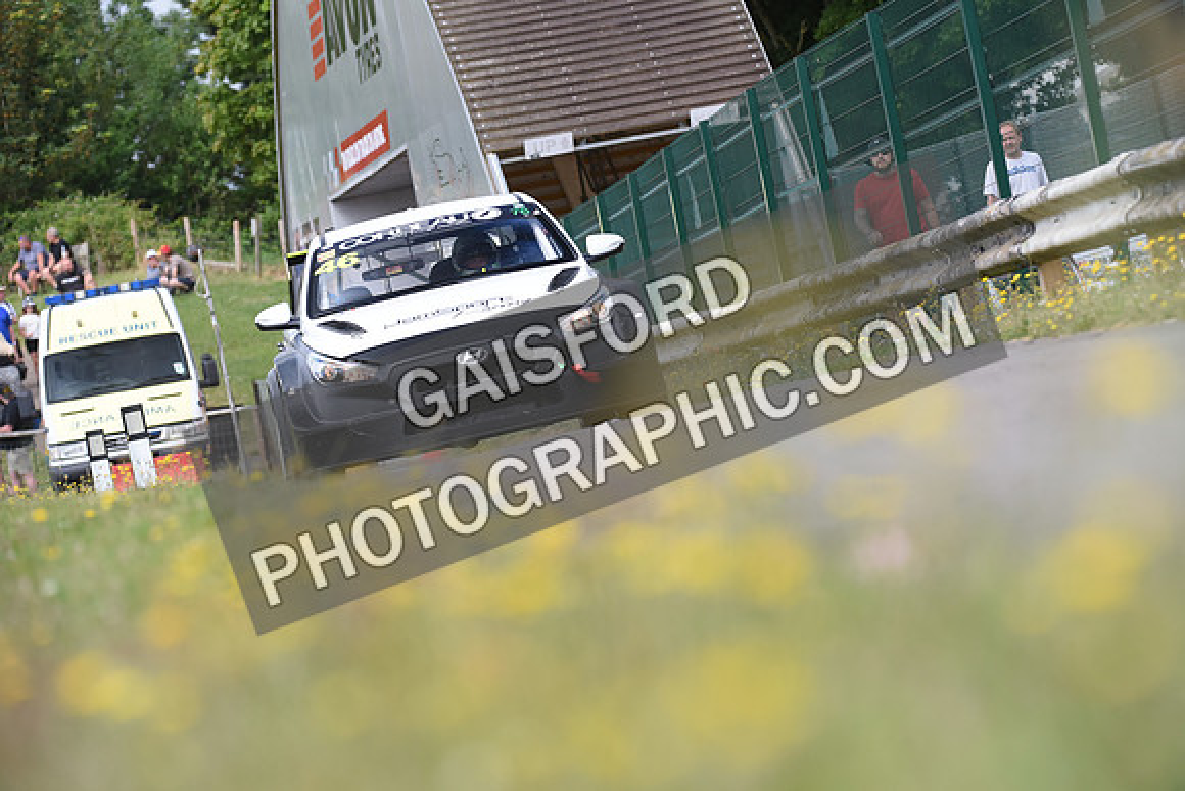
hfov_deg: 10.3
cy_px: 396
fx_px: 6585
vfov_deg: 6.9
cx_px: 592
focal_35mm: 200
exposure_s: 1/1000
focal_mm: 200
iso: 1250
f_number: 5.6
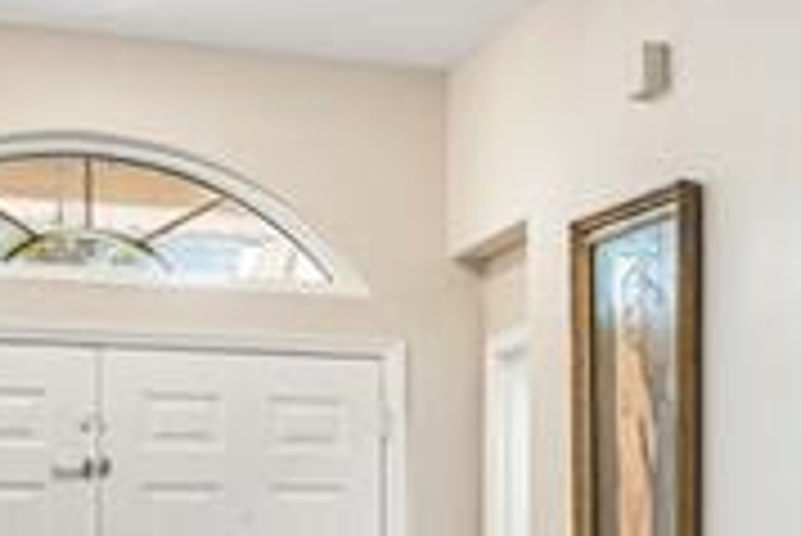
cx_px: 1701
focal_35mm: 92
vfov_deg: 14.4
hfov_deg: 16.0
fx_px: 2049
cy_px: 640
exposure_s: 1/2.5
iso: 400
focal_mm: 16
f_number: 8
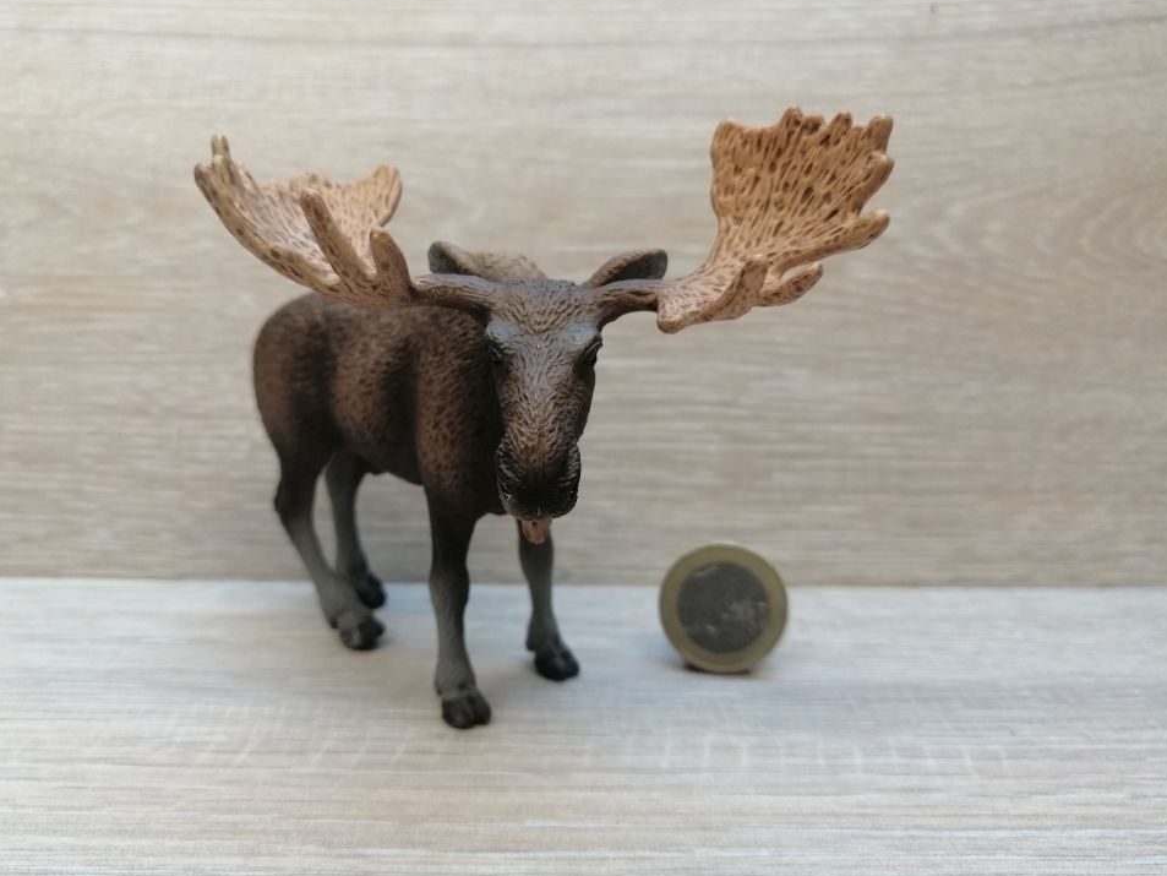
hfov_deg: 61.6
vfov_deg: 48.2
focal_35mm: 29
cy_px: 432
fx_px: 978
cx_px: 547
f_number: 1.8
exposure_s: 1/100
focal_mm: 3.95
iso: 80
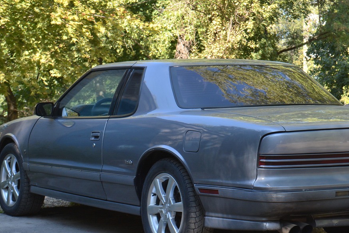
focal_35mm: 97
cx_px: 211
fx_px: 940
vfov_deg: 14.1
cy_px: 99
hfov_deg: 21.0
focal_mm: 38
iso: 200
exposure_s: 1/200
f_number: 7.1
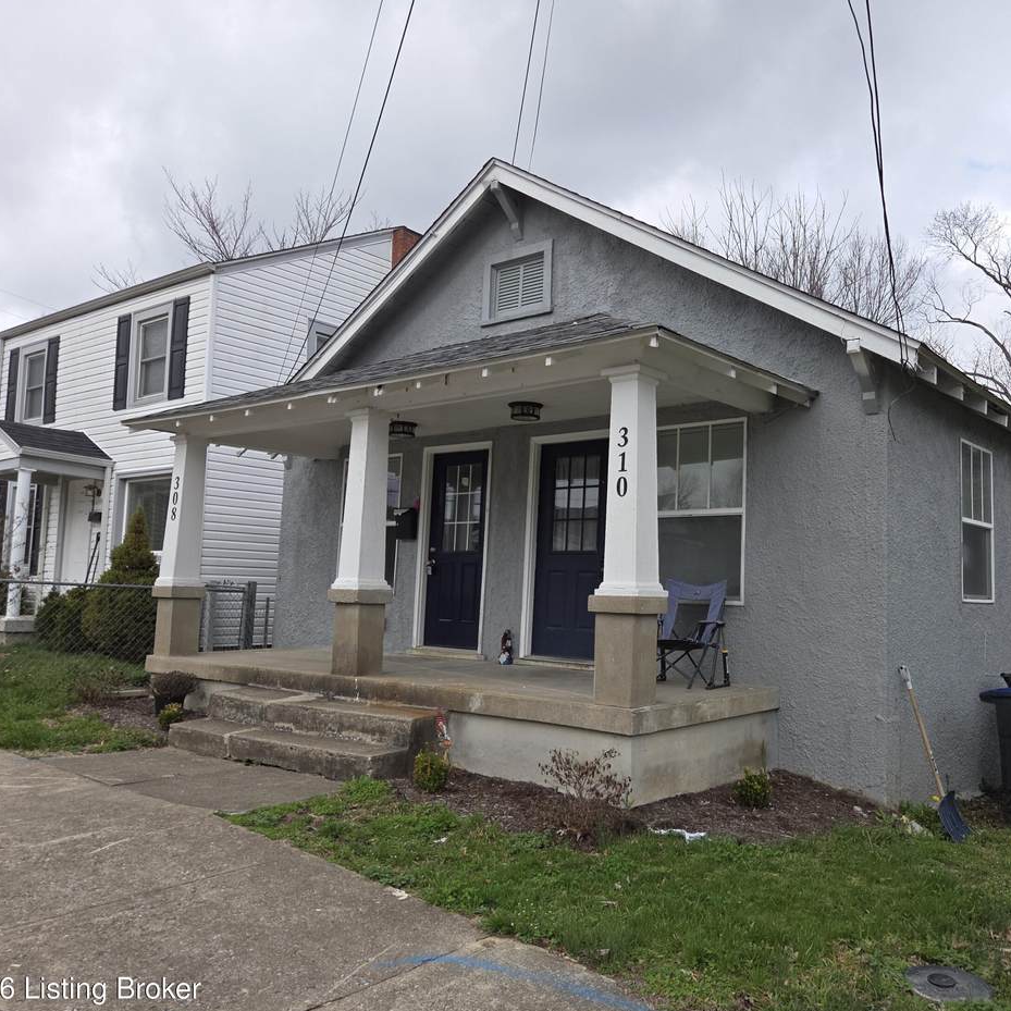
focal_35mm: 28
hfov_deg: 56.7
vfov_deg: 57.3
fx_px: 925
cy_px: 514
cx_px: 622
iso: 25
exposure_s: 1/952
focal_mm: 5.4
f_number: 1.8
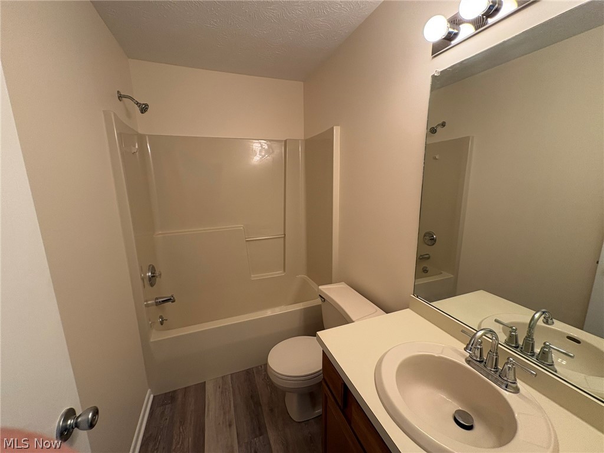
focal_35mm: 14
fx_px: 244
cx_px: 302
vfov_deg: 85.7
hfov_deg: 102.1
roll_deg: +1.1
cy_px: 226
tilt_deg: -12.0
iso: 200
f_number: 2.2
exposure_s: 1/60
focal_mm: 2.22
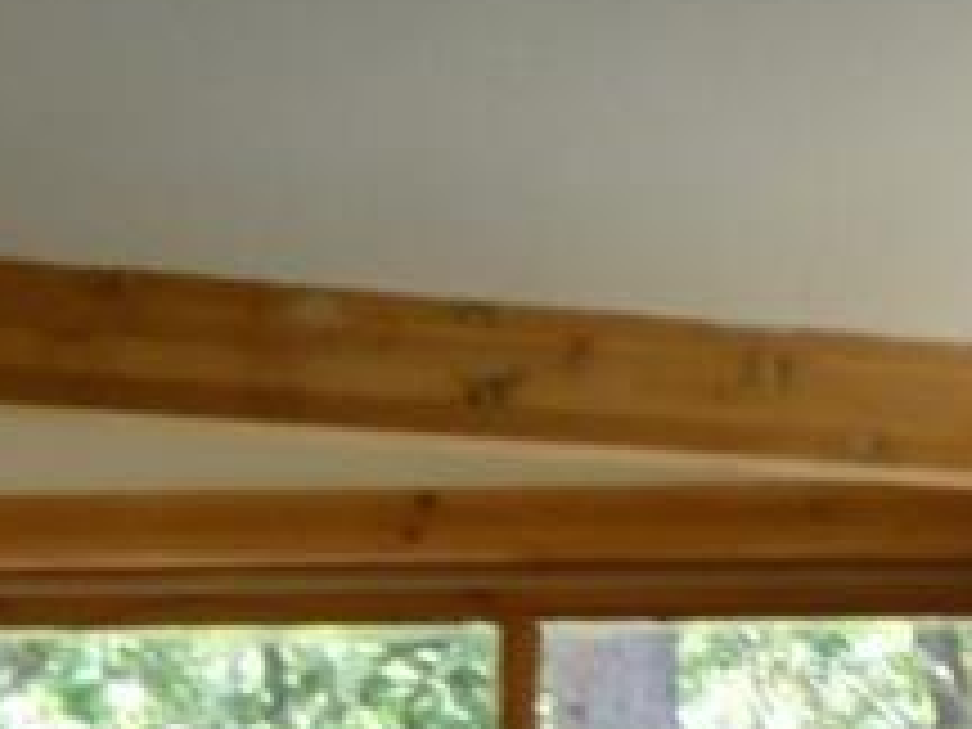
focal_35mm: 201
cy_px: 1526
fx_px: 5644
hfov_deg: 9.6
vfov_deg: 7.1
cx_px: -423
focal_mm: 5.2
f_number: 3.3
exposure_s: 1/30
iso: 100
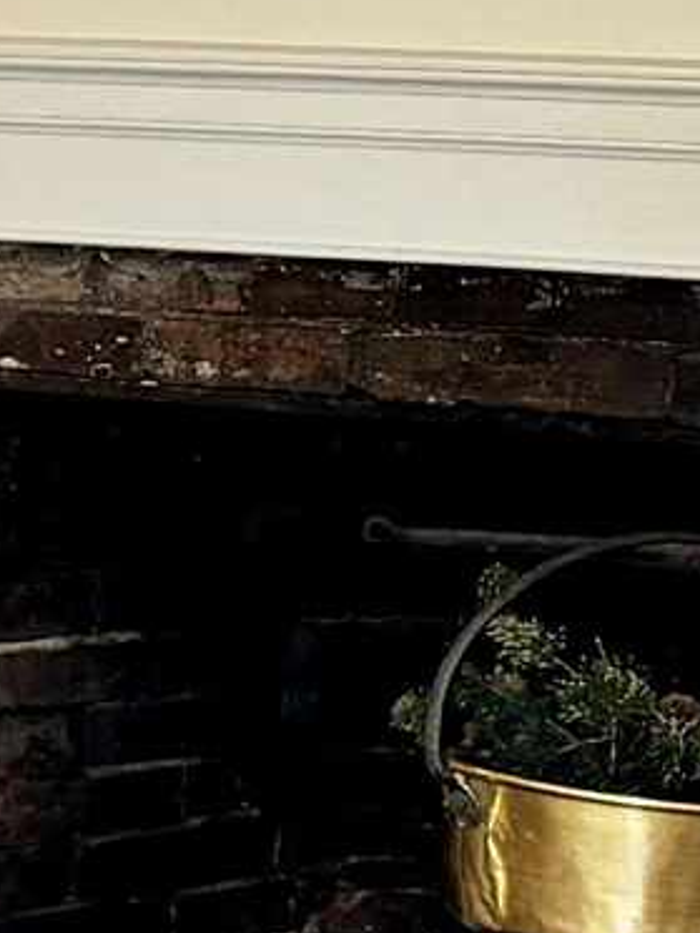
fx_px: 5339
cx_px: -1525
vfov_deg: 10.0
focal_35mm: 198
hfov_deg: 6.7
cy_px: 722
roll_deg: +0.4
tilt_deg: -11.0
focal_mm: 6.76
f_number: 1.78
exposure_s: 1/120
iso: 125
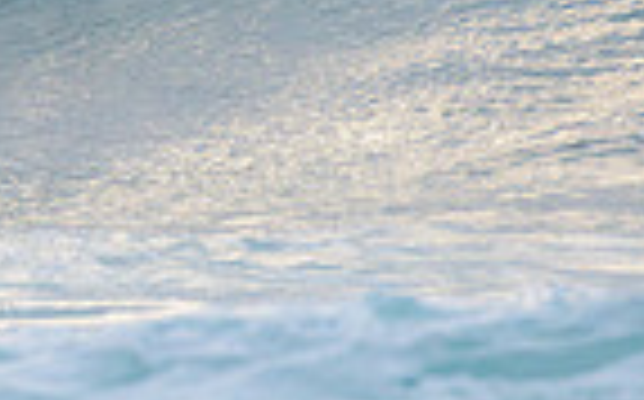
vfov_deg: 0.5
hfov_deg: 0.8
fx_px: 44597
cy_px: -104
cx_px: -625
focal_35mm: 2544
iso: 450
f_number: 5.6
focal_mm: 500
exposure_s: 1/1250
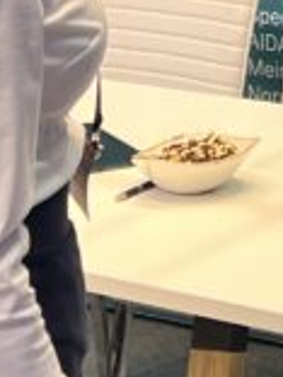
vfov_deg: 11.0
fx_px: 1864
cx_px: 566
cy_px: -222
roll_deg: +1.1
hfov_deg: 8.3
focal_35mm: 171
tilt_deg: -2.1
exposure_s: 1/100
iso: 64
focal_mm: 5.7
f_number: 1.5
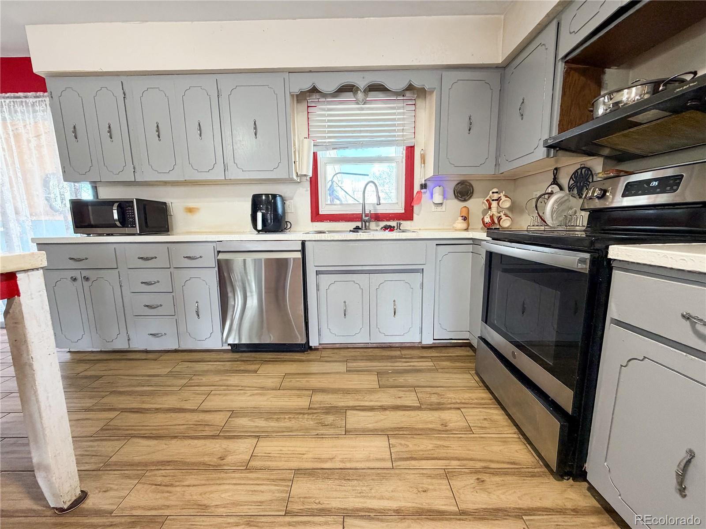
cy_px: 264
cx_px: 353
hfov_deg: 102.1
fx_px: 286
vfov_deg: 85.7
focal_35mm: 14
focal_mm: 2.22
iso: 320
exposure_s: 1/60
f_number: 2.2
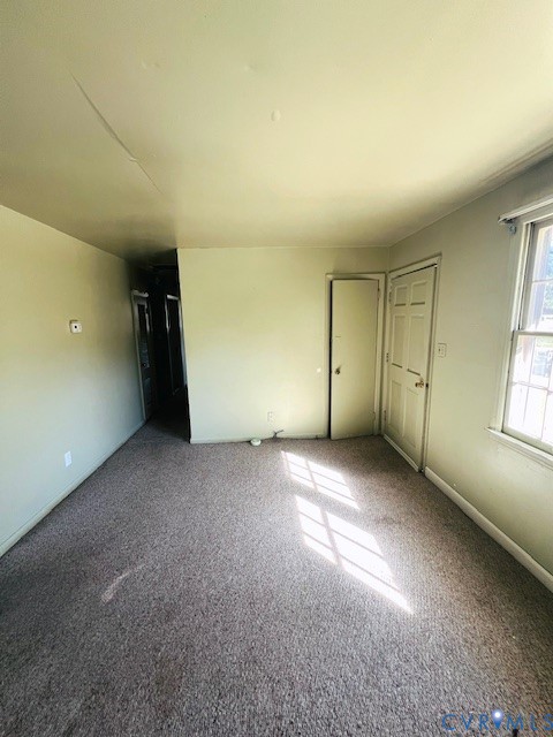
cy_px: 368
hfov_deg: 89.9
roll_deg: +0.2
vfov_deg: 106.2
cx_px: 276
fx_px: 277
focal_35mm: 13
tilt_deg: -9.7
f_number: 1.8
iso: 100
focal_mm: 1.57
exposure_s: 1/99
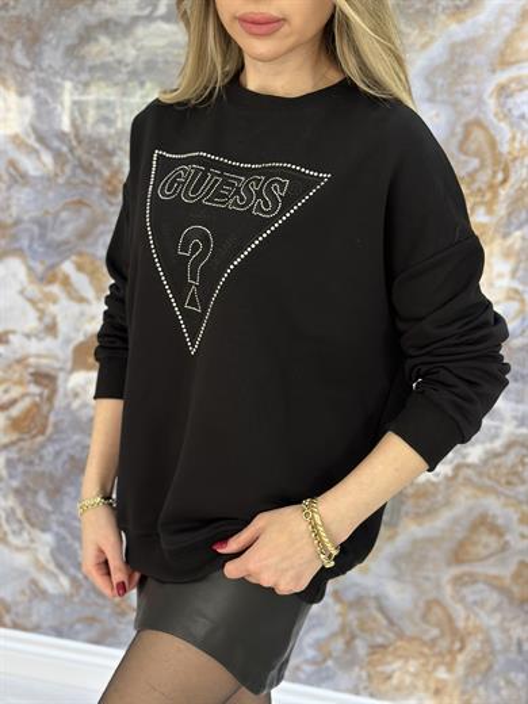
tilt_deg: -16.9
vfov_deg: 39.7
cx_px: 264
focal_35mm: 48
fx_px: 976
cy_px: 352
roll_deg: -1.7
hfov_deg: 30.3
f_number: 1.78
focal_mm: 6.86
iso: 125
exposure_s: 1/50
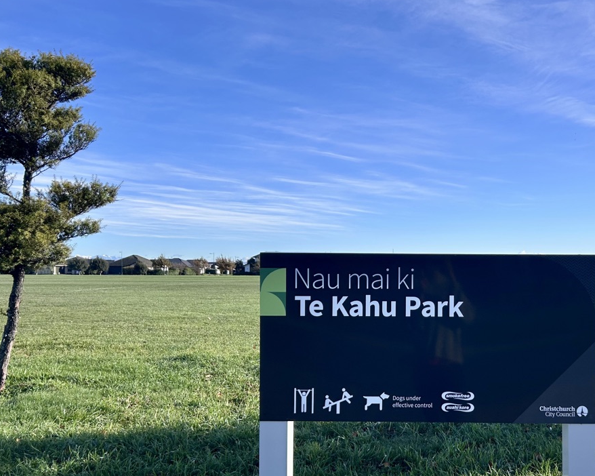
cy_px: 287
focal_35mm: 37
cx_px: 426
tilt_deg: -0.4
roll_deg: +0.3
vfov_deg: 39.9
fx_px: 651
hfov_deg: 47.7
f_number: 1.5
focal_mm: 5.7
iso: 50
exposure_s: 1/3571
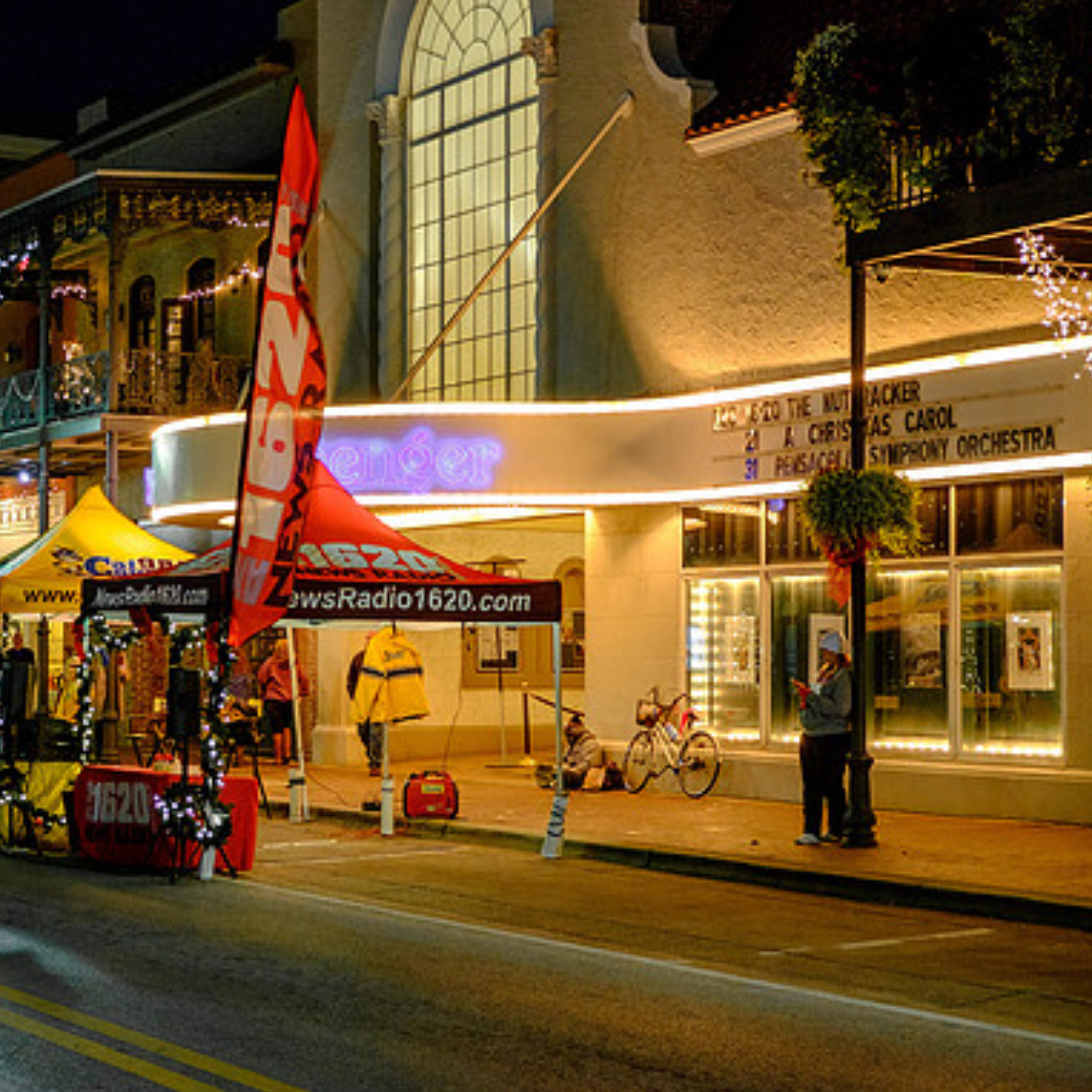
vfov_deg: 26.1
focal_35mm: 66
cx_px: 284
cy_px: 543
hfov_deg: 25.8
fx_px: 2356
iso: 1250
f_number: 3.6
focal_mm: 34.3
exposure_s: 1/30
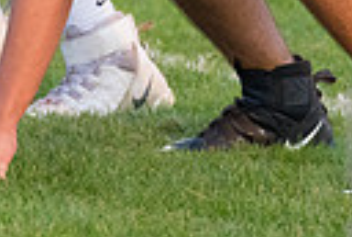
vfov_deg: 0.9
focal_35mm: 1582
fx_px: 15505
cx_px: 38
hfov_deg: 1.3
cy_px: -200
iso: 3200
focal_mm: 350
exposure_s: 1/1250
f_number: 5.6
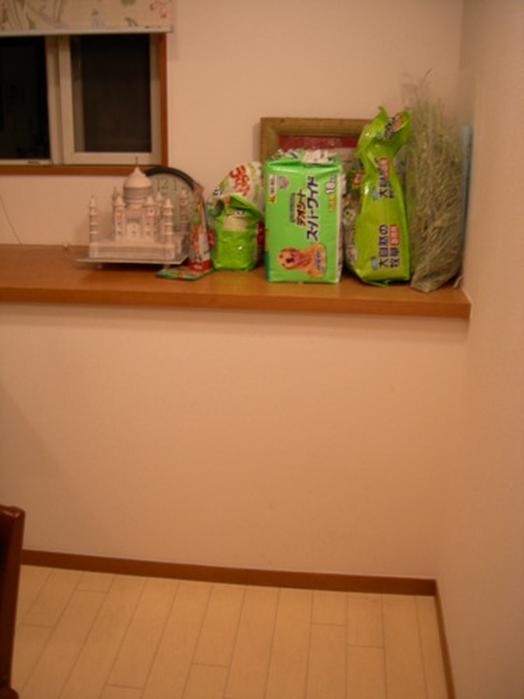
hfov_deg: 39.7
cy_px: 350
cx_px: 262
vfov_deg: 51.4
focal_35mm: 36
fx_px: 727
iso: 64
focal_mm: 7.5
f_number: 2.7
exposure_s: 1/5.7
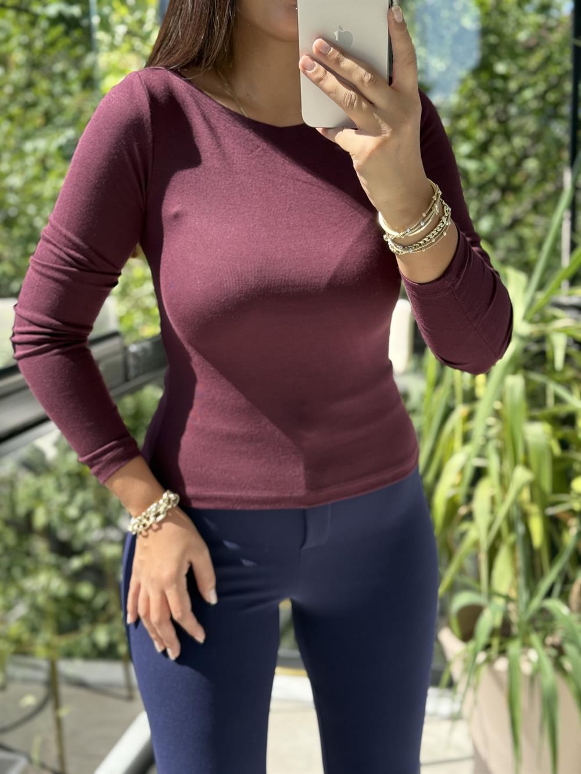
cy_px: 387
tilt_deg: -29.4
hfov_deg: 30.3
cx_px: 290
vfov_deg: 39.7
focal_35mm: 48
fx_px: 1074
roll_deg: +3.3
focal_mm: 6.76
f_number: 1.78
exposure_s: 1/455
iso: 100
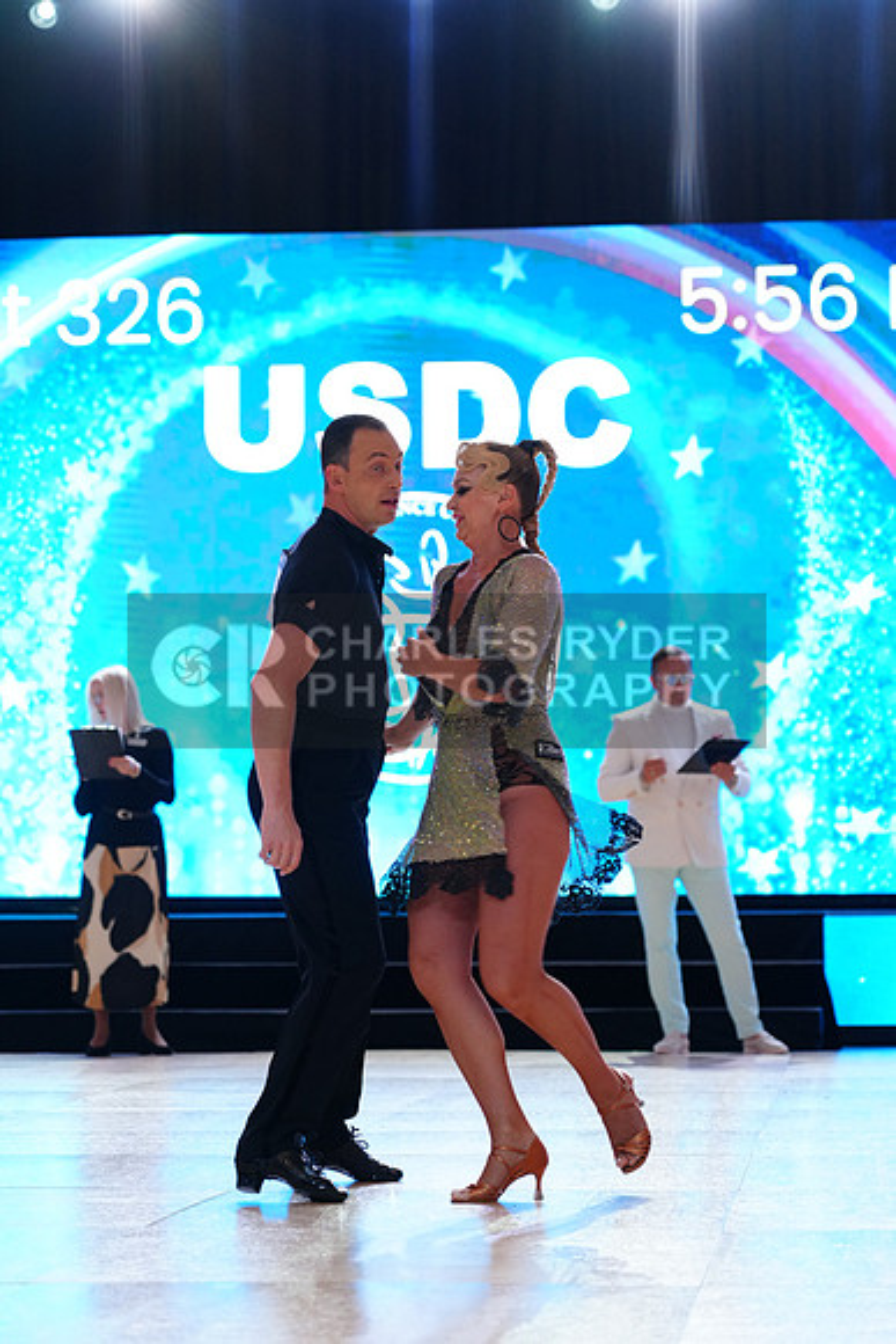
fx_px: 3917
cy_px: 672
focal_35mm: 105
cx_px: 448
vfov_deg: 19.5
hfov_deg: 13.0
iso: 2000
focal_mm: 105
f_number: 4
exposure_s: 1/250
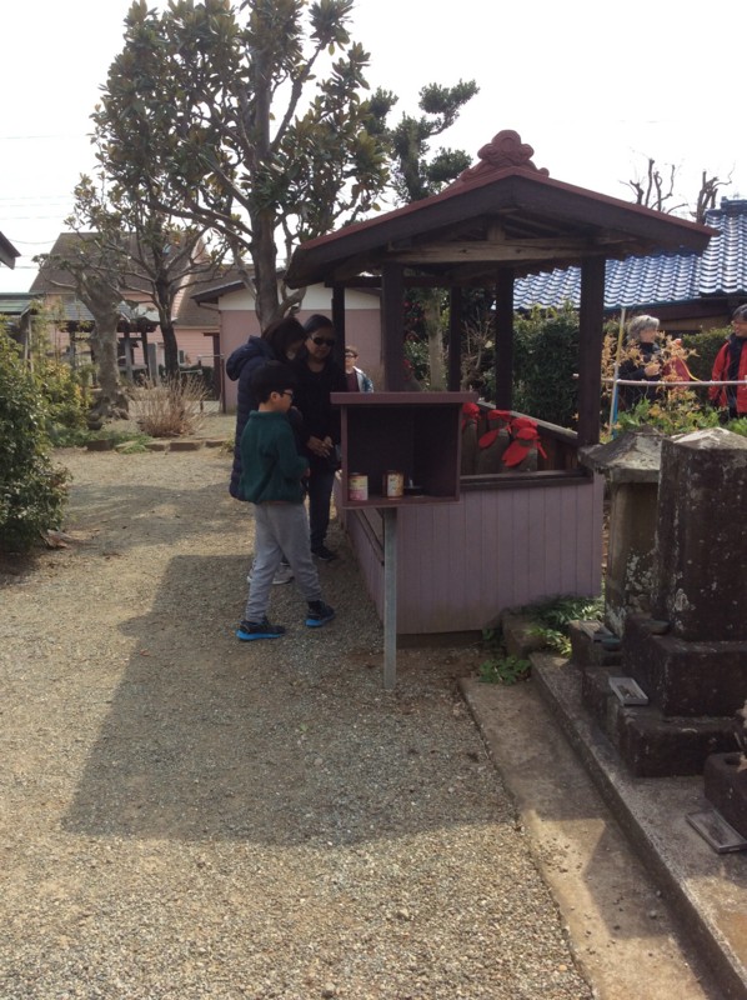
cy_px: 500
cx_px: 374
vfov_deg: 56.9
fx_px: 923
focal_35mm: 32
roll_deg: -0.2
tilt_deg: -9.8
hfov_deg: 44.1
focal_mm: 3.3
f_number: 2.4
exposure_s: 1/1100
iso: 32
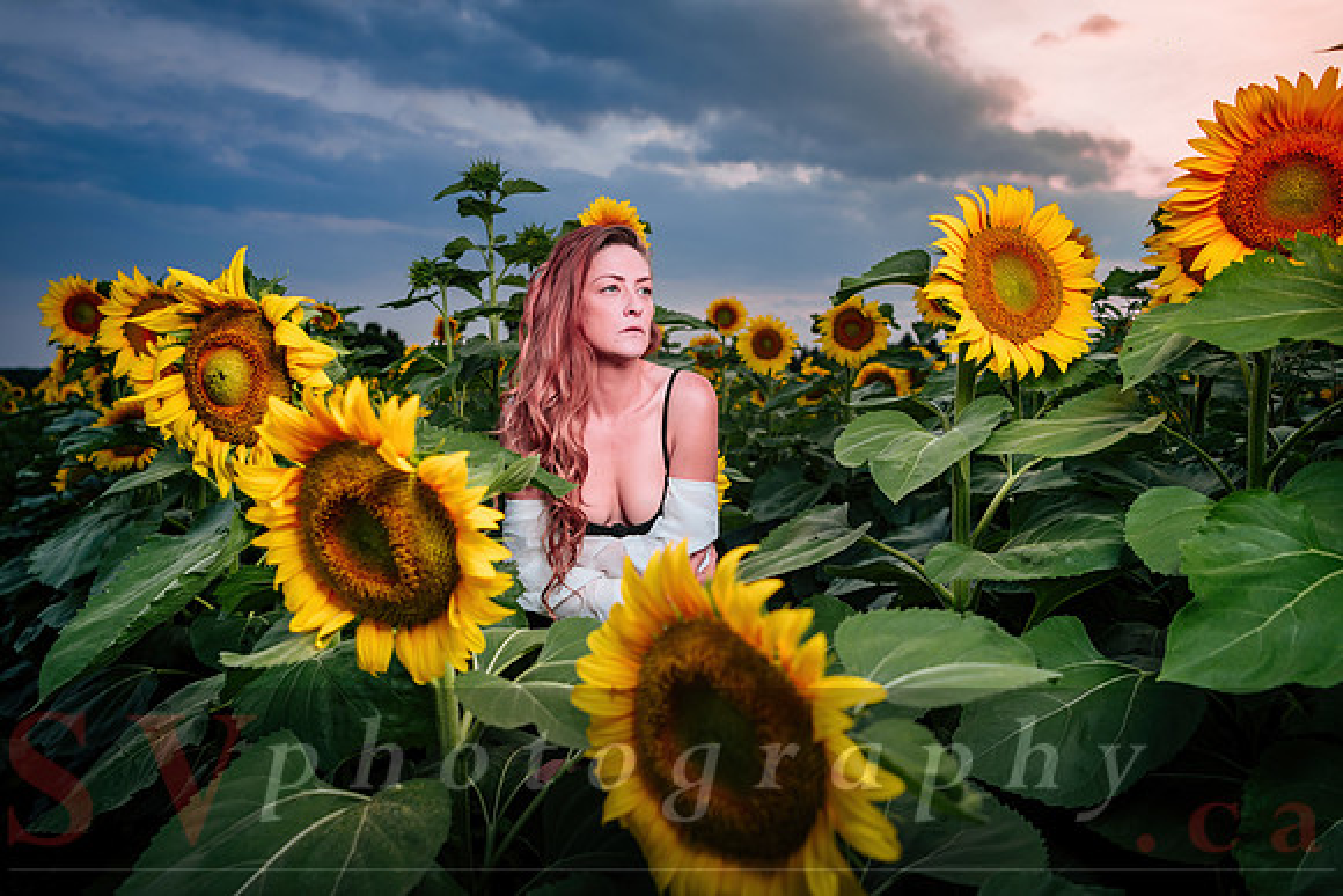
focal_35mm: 26
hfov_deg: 69.5
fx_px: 967
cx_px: 641
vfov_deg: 49.7
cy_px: 446
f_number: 3.5
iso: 64
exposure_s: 1/160
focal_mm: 24
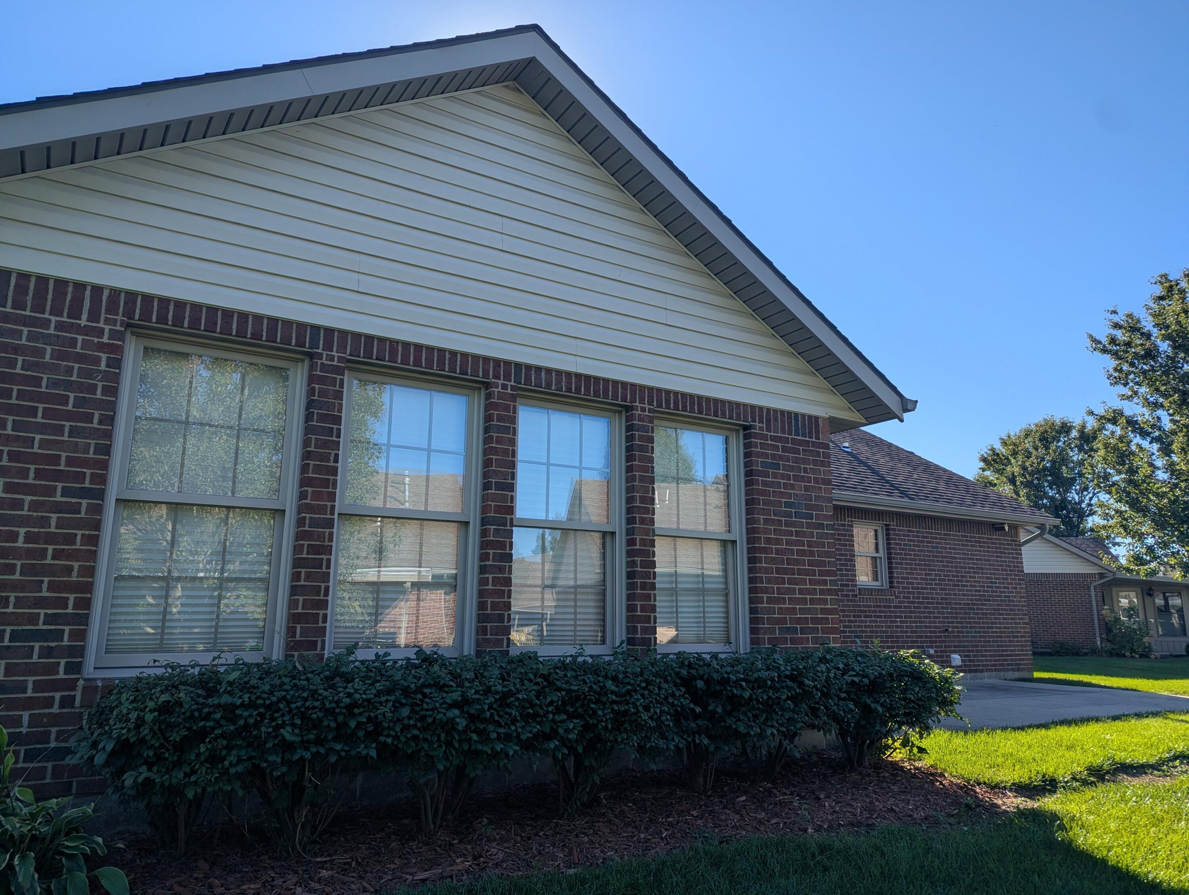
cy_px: 448
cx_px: 594
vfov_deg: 56.9
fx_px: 825
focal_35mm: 24
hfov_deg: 71.5
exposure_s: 1/1664
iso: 47
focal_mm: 6.81
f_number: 1.85
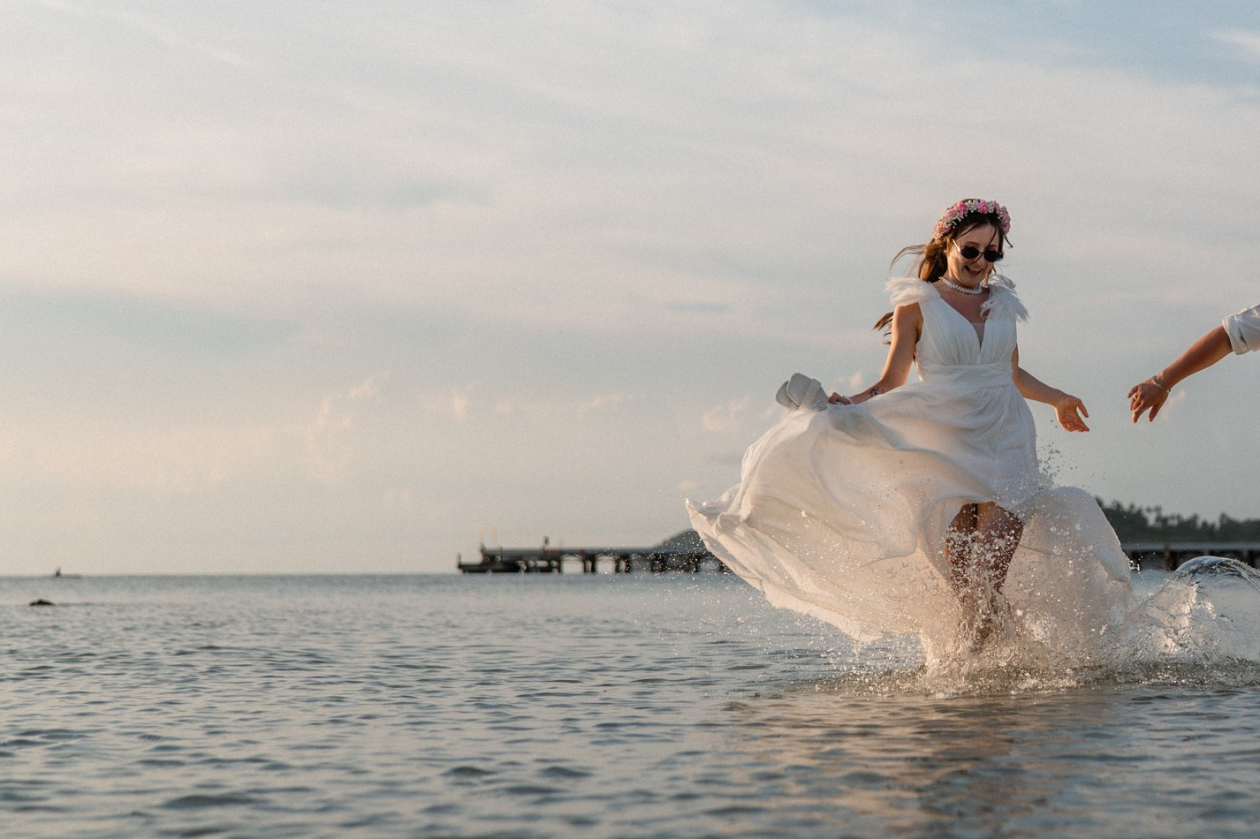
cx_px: 933
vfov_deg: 16.4
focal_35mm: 83
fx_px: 2904
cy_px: 389
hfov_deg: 24.2
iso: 1000
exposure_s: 1/8000
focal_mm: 50
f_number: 2.8
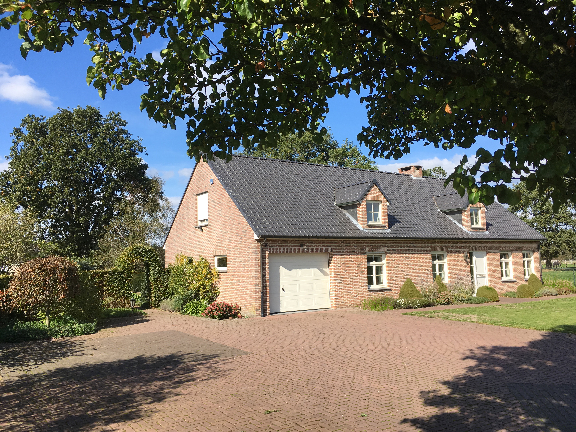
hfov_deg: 61.7
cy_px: 216
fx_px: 483
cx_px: 288
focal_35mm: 29
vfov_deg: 48.2
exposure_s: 1/1131
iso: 25
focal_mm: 4.15
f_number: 2.2
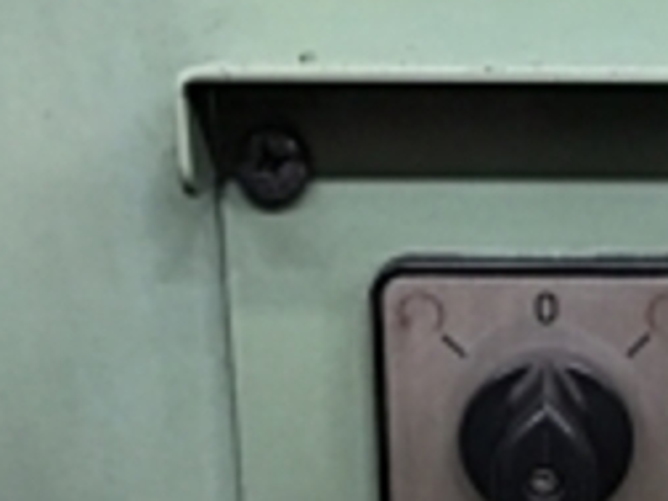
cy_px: 469
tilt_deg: -20.8
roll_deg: -1.6
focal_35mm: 71
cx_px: 591
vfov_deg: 20.2
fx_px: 1370
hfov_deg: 26.5
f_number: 1.8
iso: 50
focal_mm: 3.99
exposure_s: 1/15
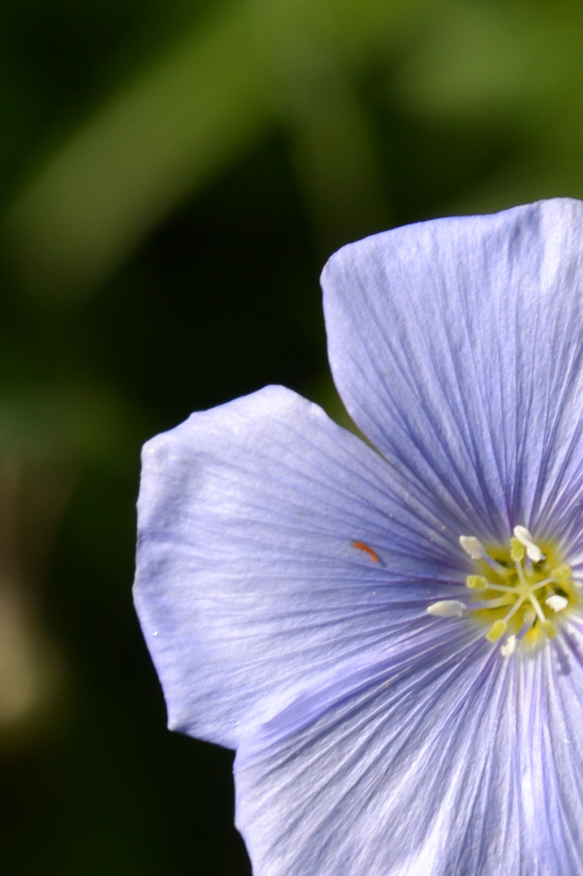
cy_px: 591
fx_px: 5966
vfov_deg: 8.4
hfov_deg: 5.6
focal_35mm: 245
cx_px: 493
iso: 100
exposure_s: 1/200
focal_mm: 55
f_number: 8
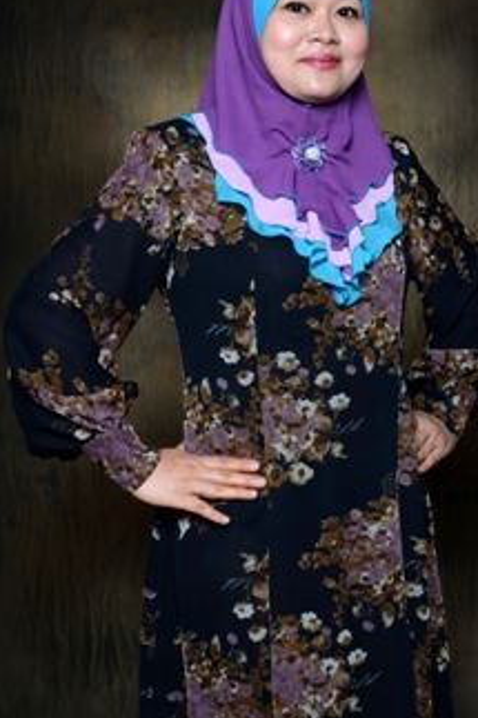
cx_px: 292
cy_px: 327
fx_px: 1449
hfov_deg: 18.7
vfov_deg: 27.8
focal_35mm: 73
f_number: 9
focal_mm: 35
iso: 100
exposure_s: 1/100
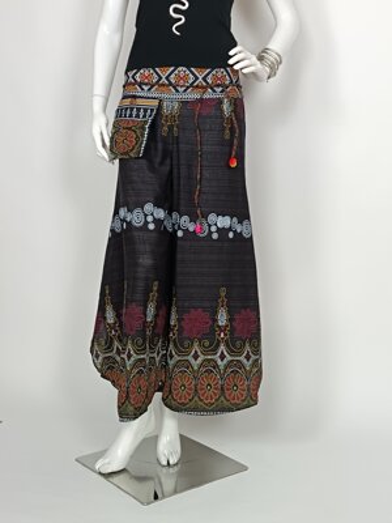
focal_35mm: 45
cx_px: 196
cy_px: 262
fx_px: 679
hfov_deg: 32.2
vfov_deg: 42.1
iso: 445
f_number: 1.75
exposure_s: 1/50
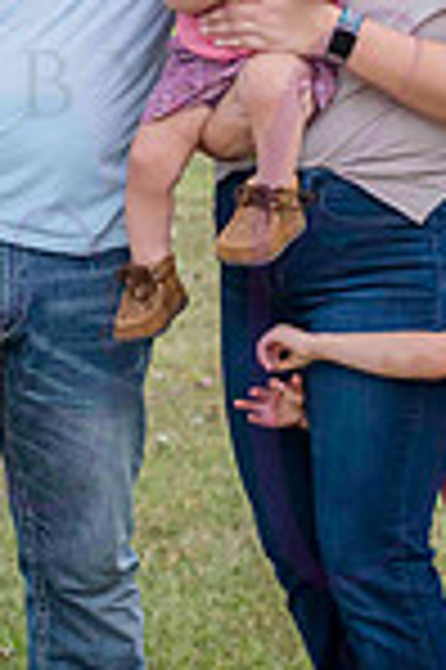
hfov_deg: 5.7
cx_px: 158
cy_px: 76
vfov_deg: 8.5
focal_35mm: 242
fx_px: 4507
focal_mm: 80
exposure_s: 1/400
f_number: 5
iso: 400
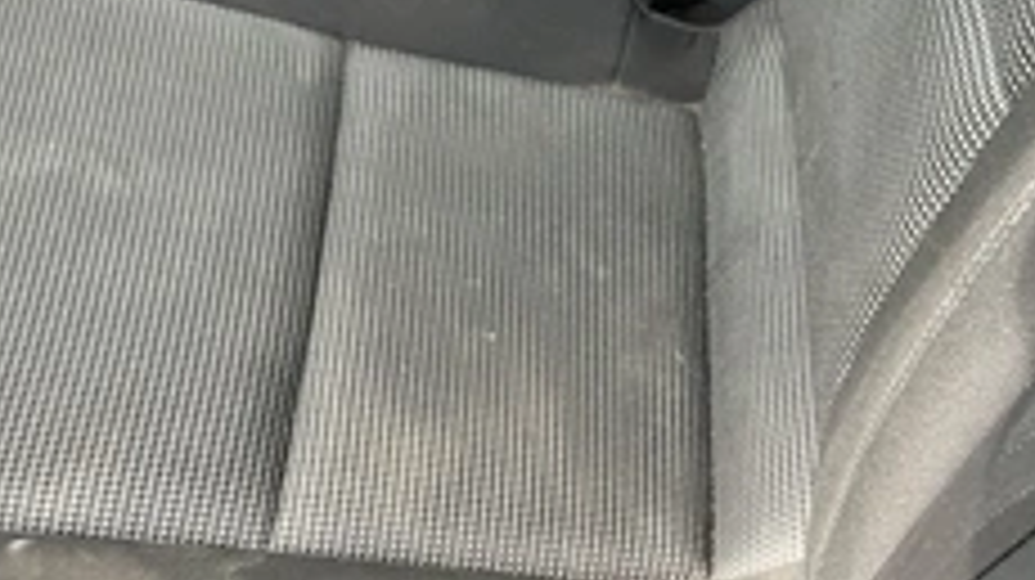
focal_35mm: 55
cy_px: 396
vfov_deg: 21.7
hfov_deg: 37.8
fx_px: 1508
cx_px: 576
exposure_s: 1/122
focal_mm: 3
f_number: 1.8
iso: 50
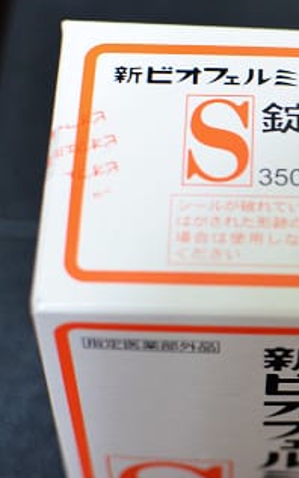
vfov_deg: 19.5
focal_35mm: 107
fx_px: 1396
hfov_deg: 11.8
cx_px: 405
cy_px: 256
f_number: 3.5
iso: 1000
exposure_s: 1/25
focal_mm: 35
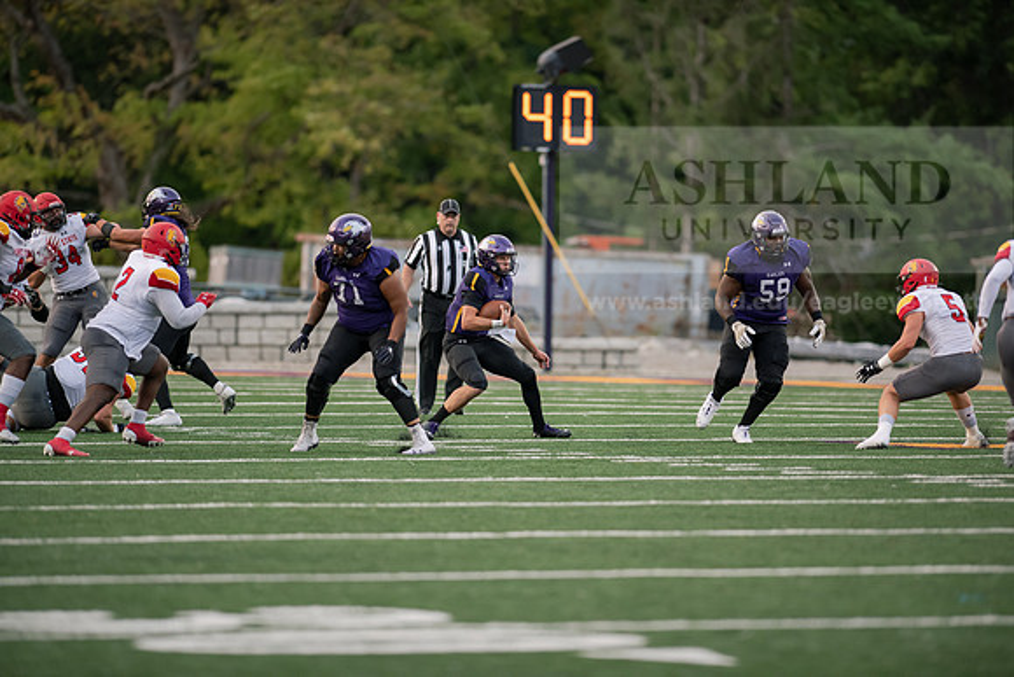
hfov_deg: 6.9
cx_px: 507
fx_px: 8452
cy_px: 338
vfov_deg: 4.6
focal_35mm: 300
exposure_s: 1/1000
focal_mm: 300
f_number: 2.8
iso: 1600
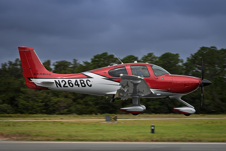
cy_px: 76
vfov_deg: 11.1
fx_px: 778
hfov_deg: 16.5
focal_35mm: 124
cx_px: 83
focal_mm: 70
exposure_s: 1/320
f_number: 6.3
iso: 125
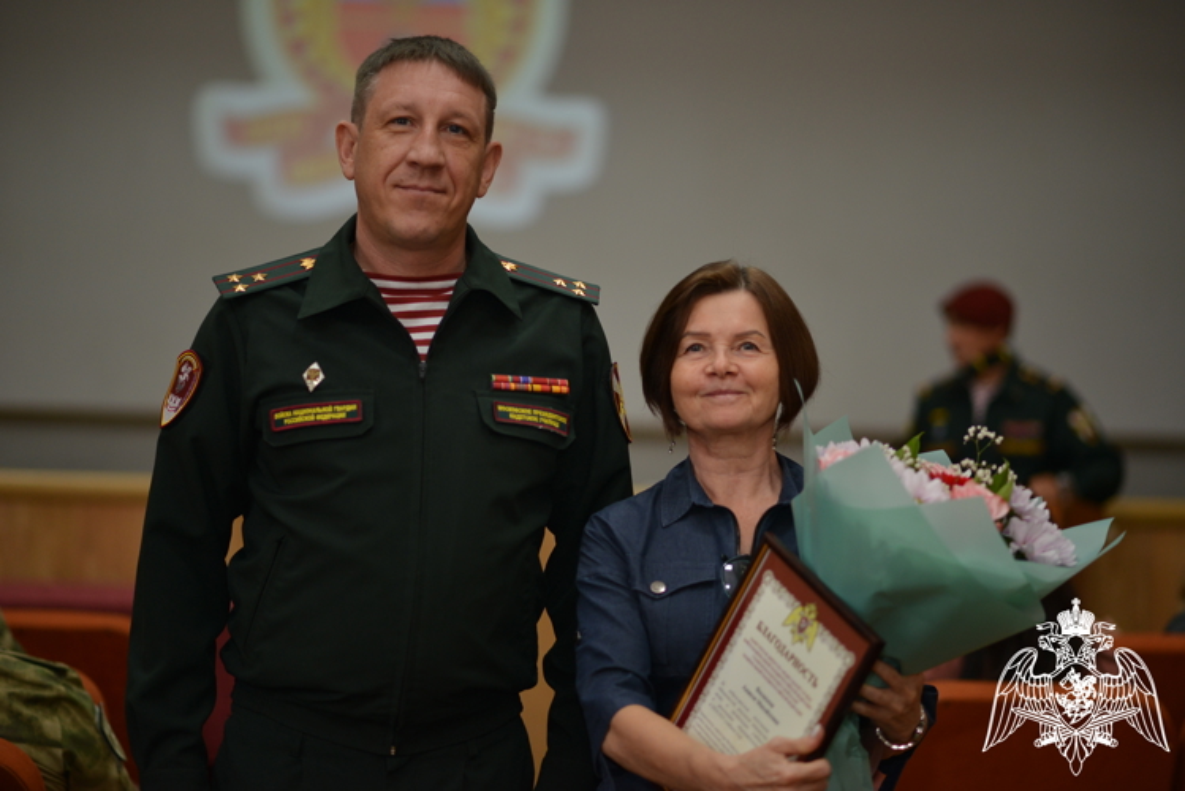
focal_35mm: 85
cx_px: 592
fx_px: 2799
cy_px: 396
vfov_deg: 16.1
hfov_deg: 23.9
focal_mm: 85
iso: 640
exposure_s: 1/250
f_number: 1.8
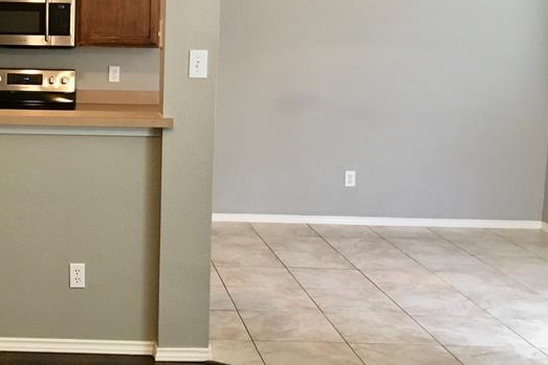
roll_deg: +0.0
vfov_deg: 22.9
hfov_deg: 32.5
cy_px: 124
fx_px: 898
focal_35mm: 59
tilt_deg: -6.8
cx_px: 74
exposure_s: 1/30
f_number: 2.2
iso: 100
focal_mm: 4.15
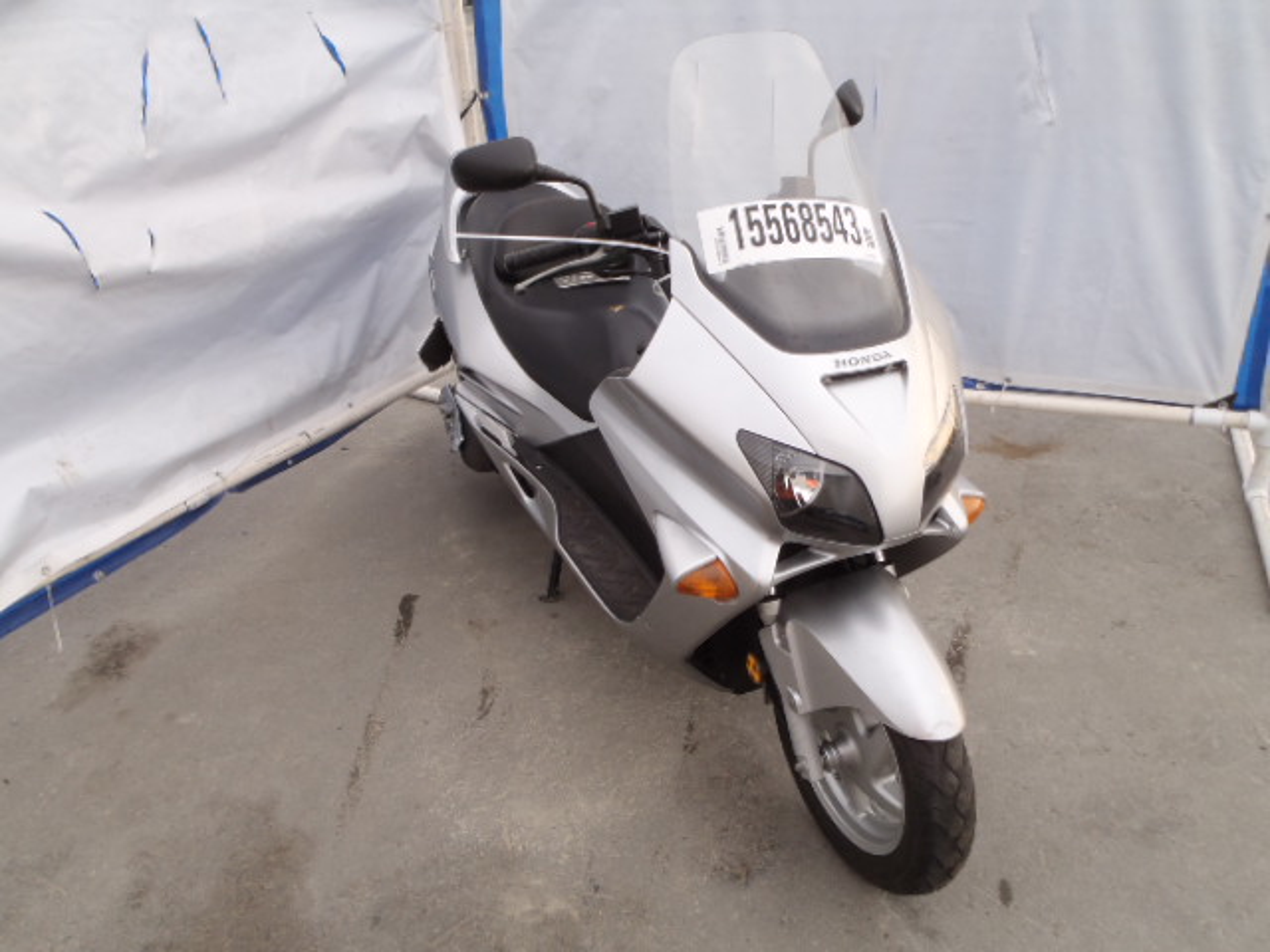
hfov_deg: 63.4
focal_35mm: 28
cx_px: 635
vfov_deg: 49.7
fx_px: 1027
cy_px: 476
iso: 80
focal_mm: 5
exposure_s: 1/100
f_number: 4.5
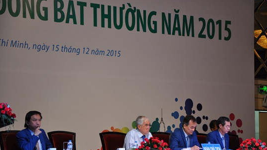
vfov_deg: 9.0
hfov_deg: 16.0
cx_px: 134
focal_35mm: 135
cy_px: 83
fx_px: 952
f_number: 5.6
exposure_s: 1/50
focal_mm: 85
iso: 1000
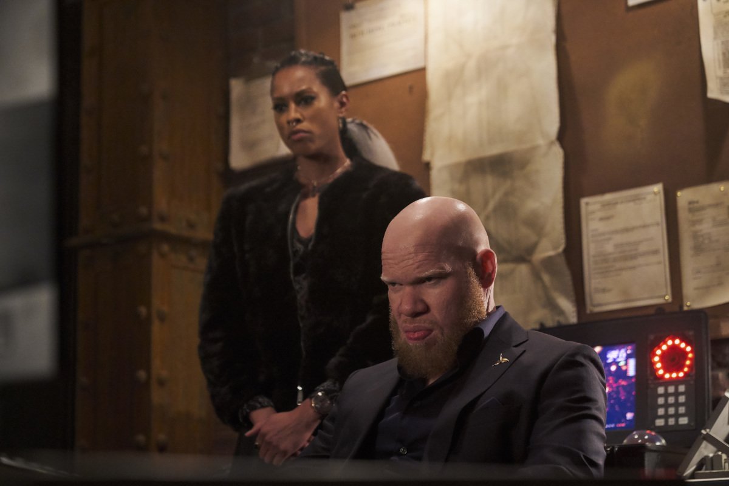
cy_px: 243
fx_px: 1296
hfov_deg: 31.4
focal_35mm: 64
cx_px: 364
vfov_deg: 21.2
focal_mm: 64
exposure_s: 1/80
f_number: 2.8
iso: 5000
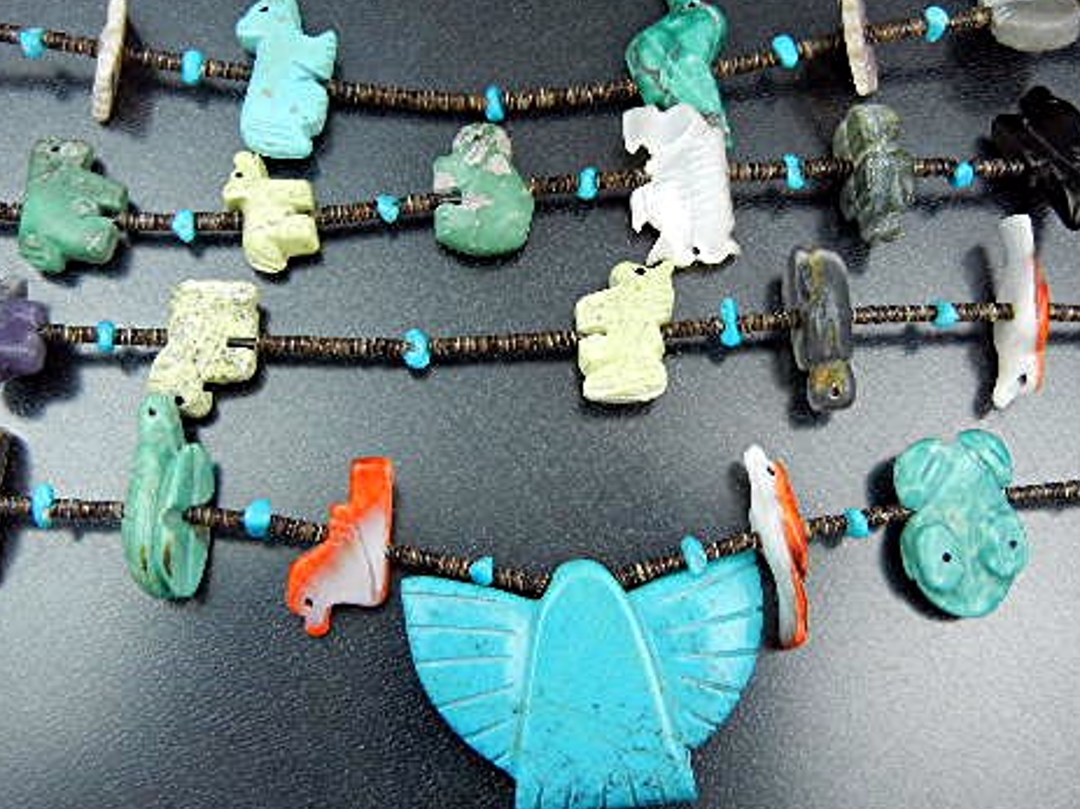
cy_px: 322
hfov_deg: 40.4
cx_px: 569
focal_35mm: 47
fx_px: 1466
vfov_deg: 30.8
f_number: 3.6
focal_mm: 6.2
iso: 400
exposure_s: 1/33.8
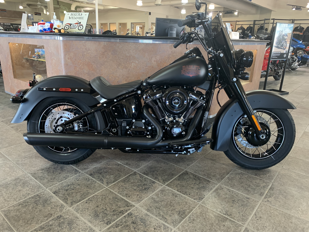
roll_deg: -0.7
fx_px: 232
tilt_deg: -18.9
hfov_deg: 67.3
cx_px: 154
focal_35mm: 26
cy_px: 116
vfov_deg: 53.1
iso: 200
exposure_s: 1/60
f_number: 1.8
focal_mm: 4.25
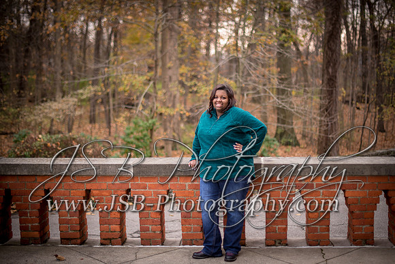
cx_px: 211
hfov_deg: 37.1
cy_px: 133
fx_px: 587
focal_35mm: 54
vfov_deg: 25.3
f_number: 1.4
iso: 200
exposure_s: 1/80
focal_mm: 50
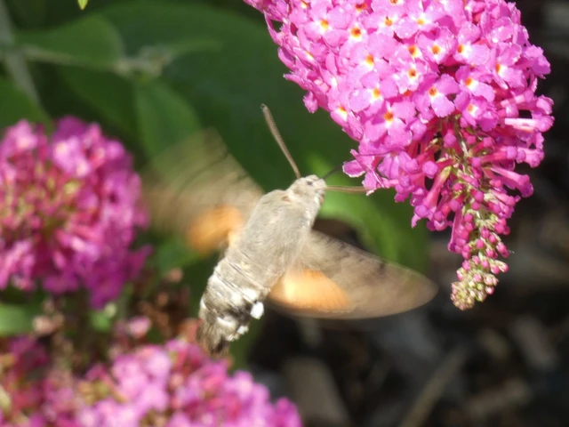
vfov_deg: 5.6
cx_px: 284
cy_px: 214
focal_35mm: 266
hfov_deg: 7.4
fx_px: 4372
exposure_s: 1/80
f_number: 7.1
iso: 160
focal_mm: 47.6
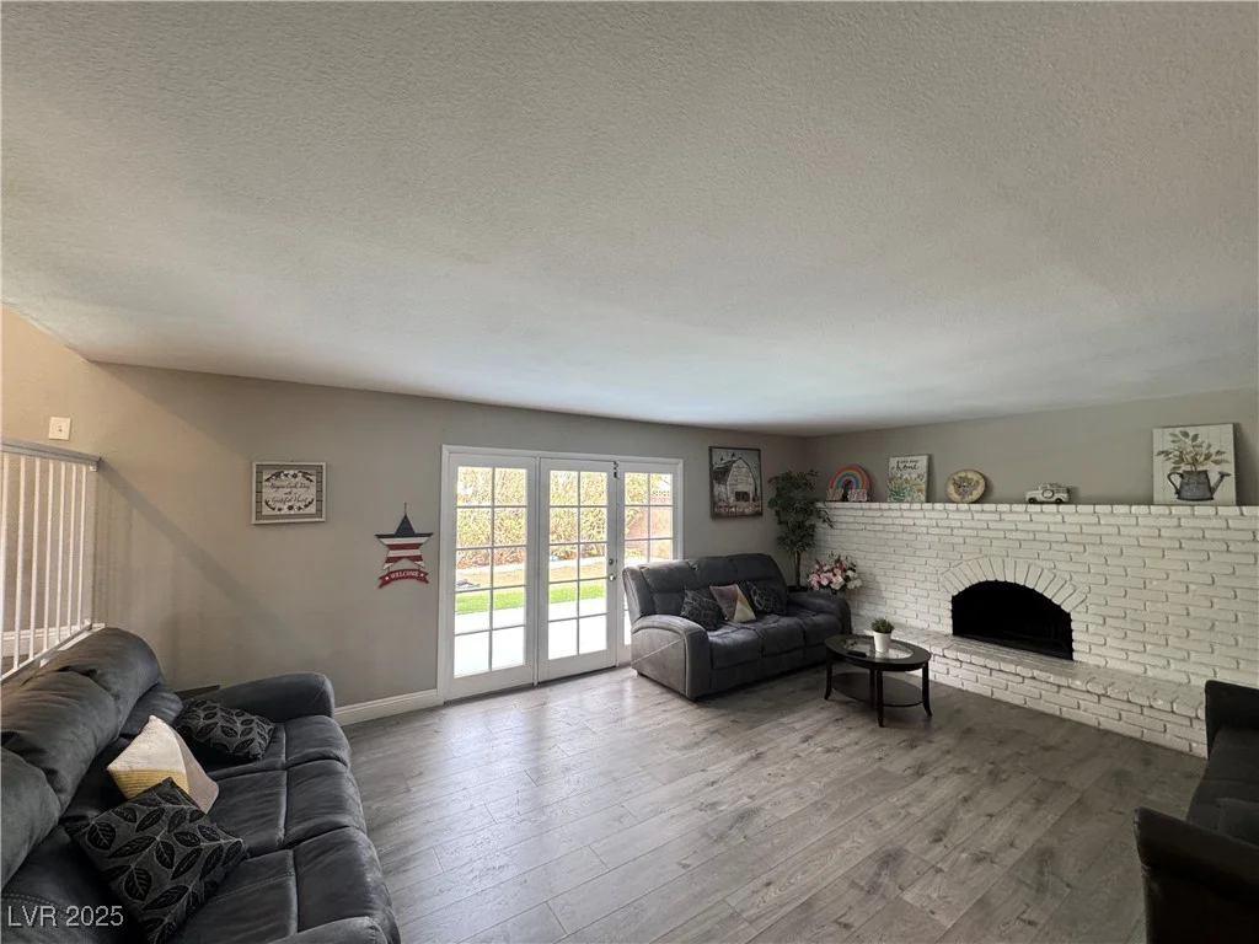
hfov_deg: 102.1
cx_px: 630
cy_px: 472
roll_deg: +0.2
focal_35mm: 14
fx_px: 509
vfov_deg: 85.7
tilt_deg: +3.6
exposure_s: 1/60
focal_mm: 2.22
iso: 160
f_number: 2.2
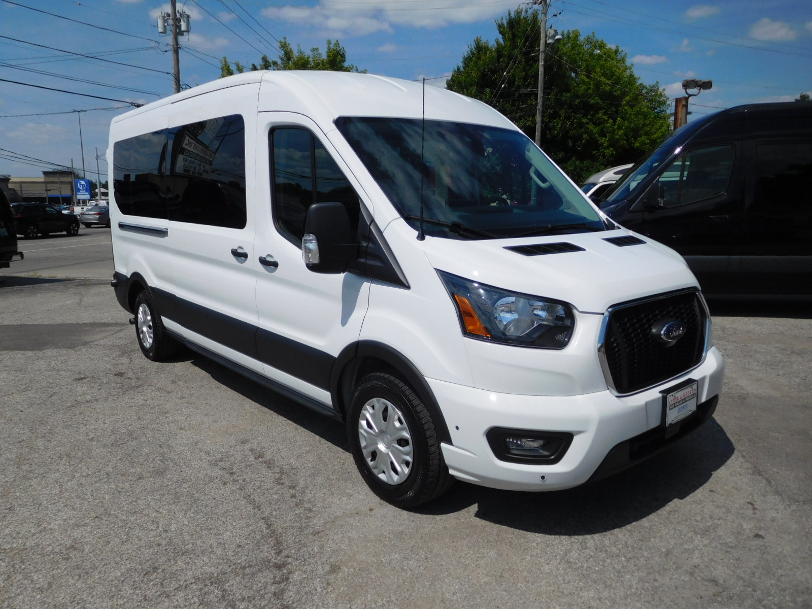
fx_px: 586
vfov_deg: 54.9
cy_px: 304
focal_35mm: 25
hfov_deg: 69.4
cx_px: 406
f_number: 6.8
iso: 125
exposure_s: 1/1250
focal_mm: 4.5
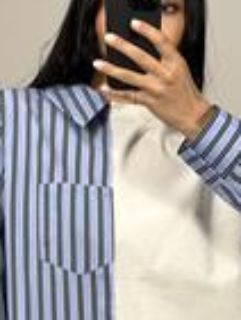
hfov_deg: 10.5
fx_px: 1307
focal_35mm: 141
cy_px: 289
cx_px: 111
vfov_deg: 13.9
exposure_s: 1/100
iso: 80
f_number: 1.78
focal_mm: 6.86
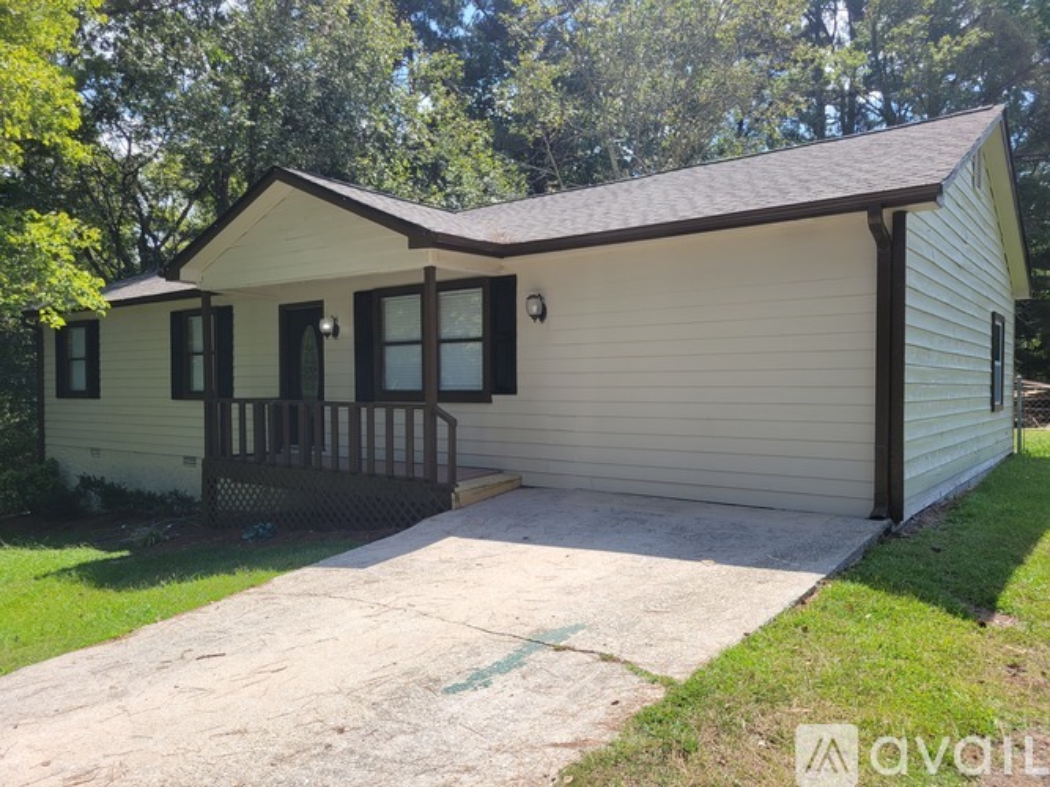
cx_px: 525
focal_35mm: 26
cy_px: 394
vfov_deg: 53.0
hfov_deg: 67.3
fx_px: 789
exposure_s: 1/1517
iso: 40
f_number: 1.8
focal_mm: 5.4
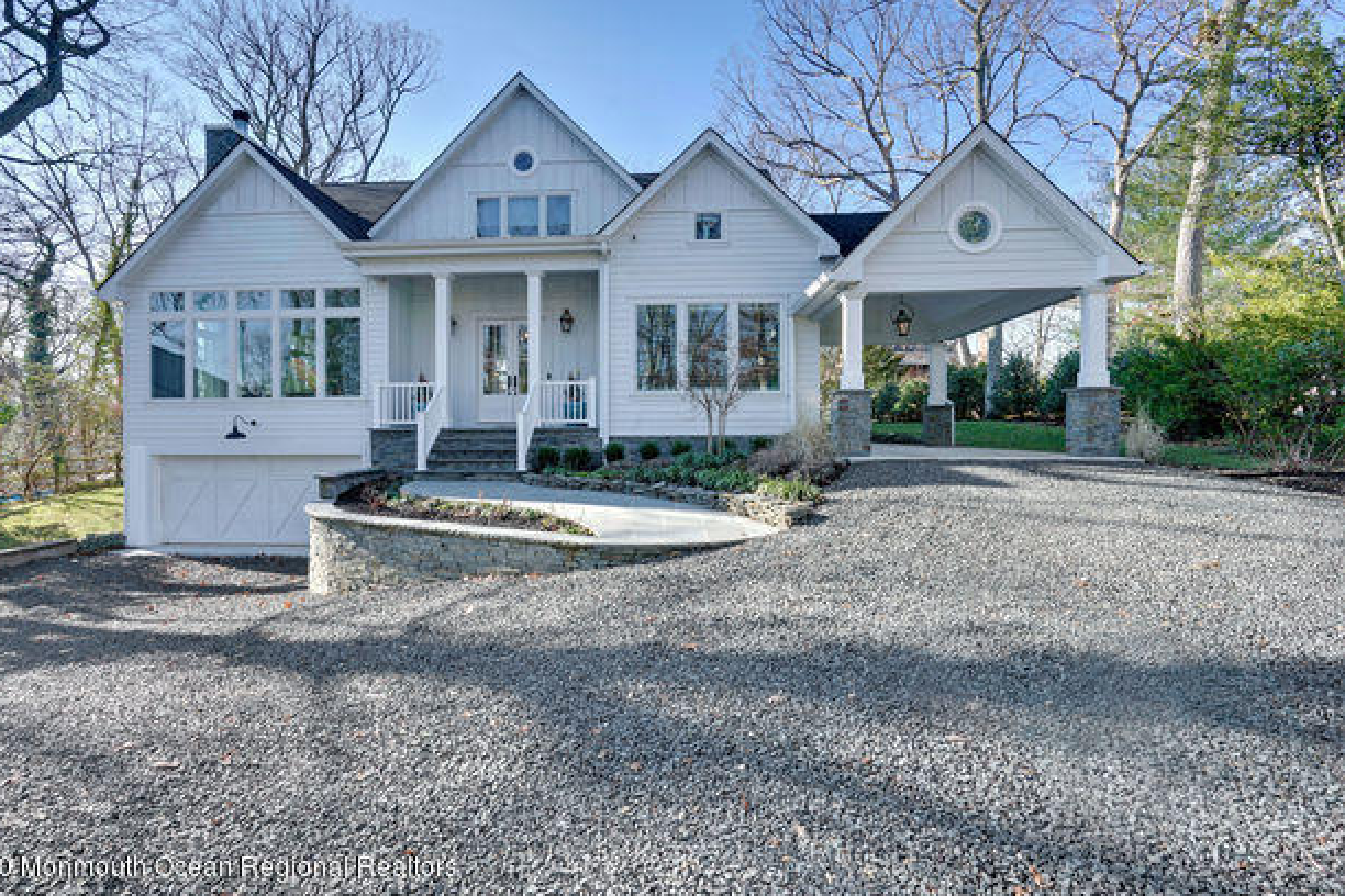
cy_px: 434
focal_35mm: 17
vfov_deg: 70.4
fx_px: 635
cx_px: 633
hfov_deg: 93.2
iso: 200
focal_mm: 16
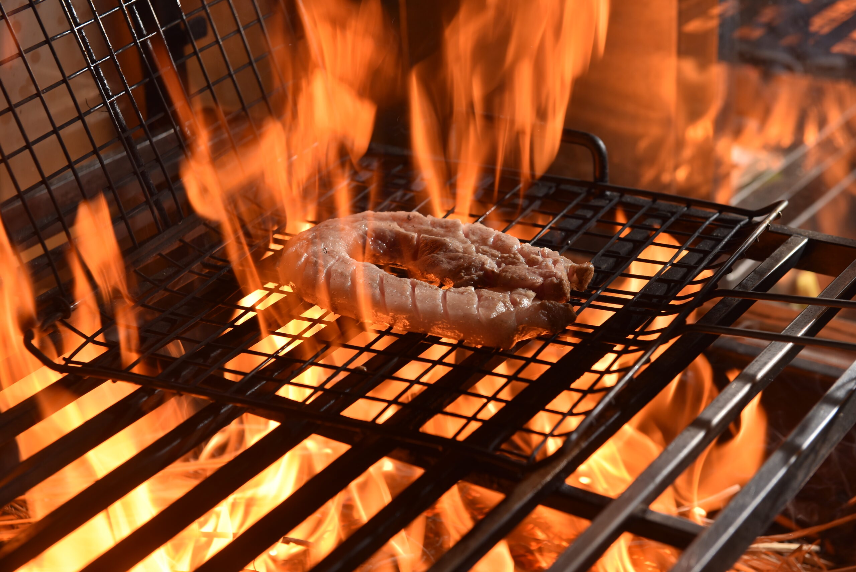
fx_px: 1665
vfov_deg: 19.5
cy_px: 286
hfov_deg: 28.8
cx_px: 428
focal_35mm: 70
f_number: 6.3
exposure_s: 1/80
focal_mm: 70
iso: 160
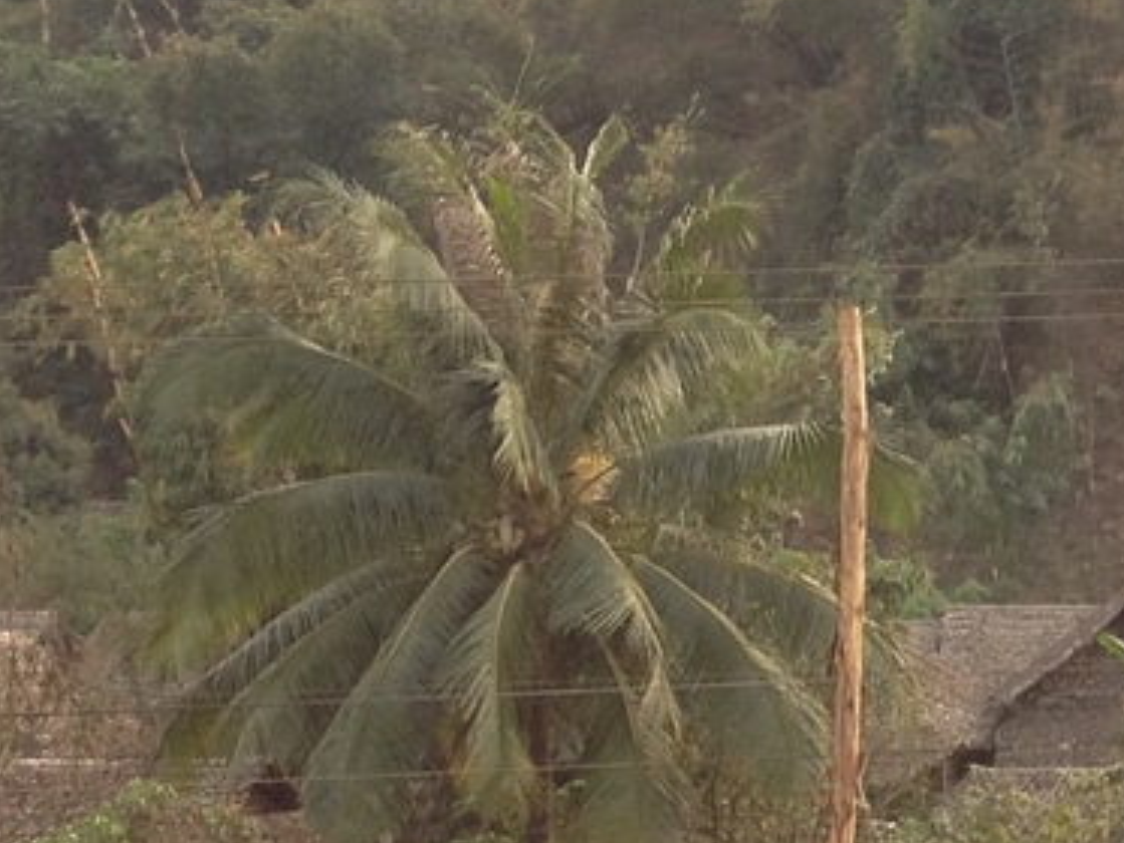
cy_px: 394
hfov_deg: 12.2
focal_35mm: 150
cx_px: 1965
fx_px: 4872
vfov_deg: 9.9
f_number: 2.4
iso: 50
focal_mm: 4.28
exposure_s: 1/152
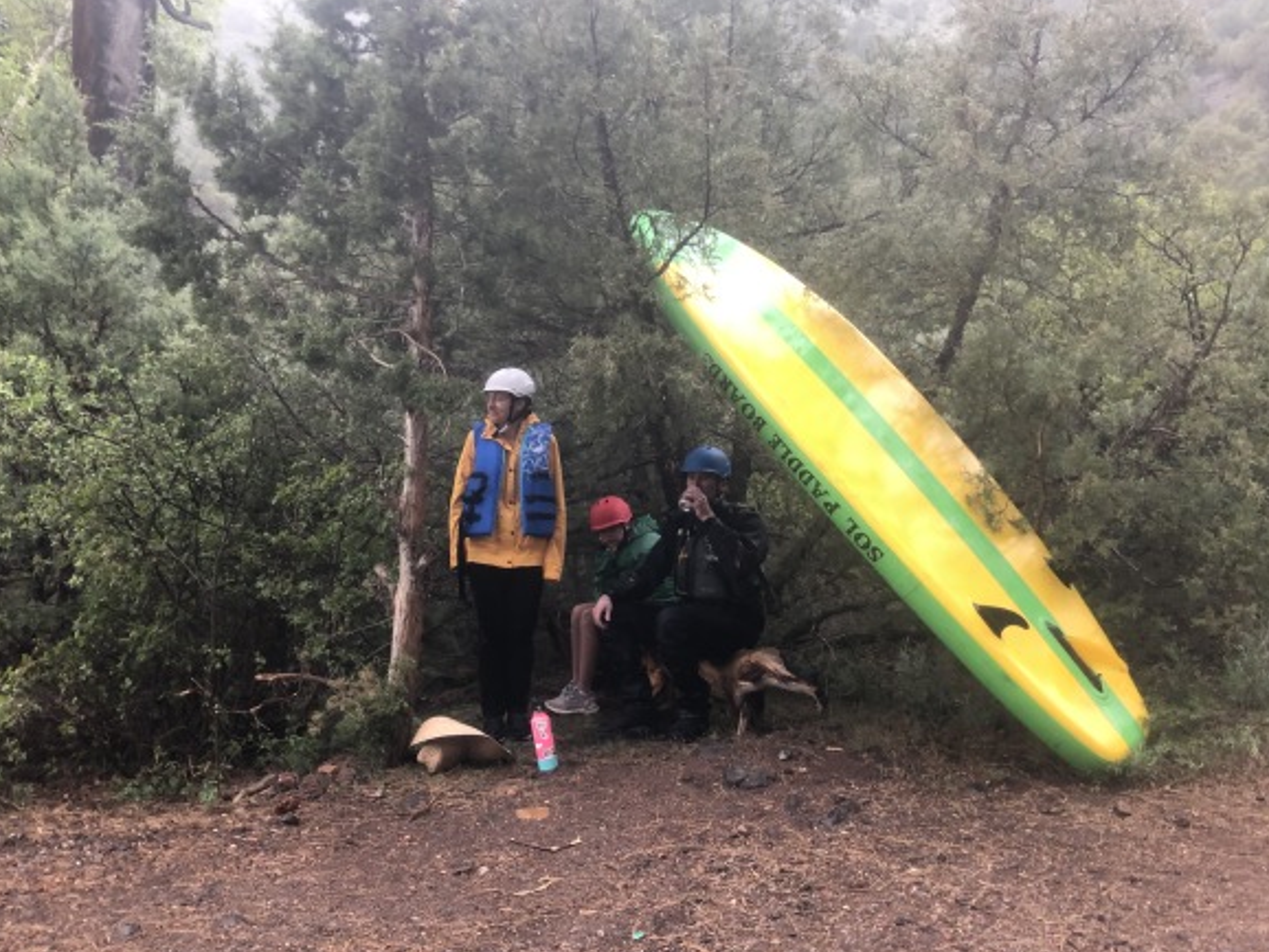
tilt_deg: +0.2
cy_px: 485
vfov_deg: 45.5
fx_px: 1137
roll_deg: -1.8
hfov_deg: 58.3
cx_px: 582
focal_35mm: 31
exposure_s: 1/30
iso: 40
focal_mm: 3.99
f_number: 1.8
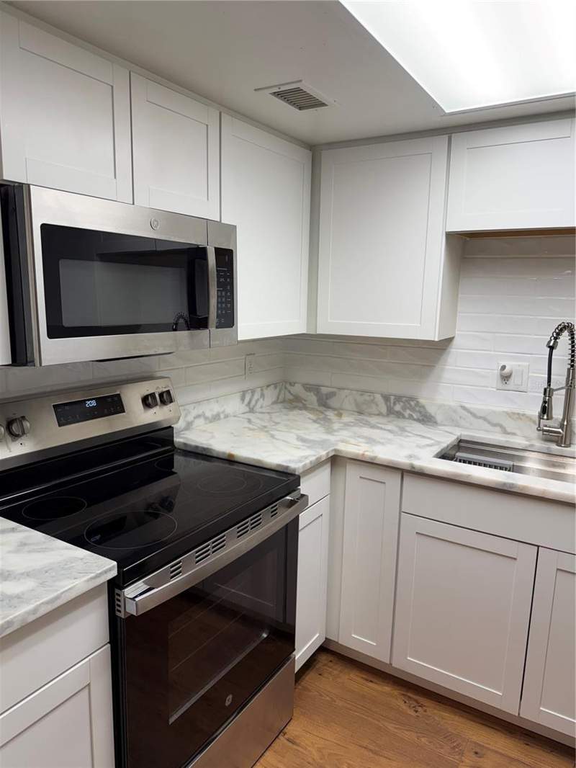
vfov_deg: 71.6
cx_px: 288
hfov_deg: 56.8
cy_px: 384
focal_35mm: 24
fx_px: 532
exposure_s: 1/120
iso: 100
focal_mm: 6.76
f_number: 1.78
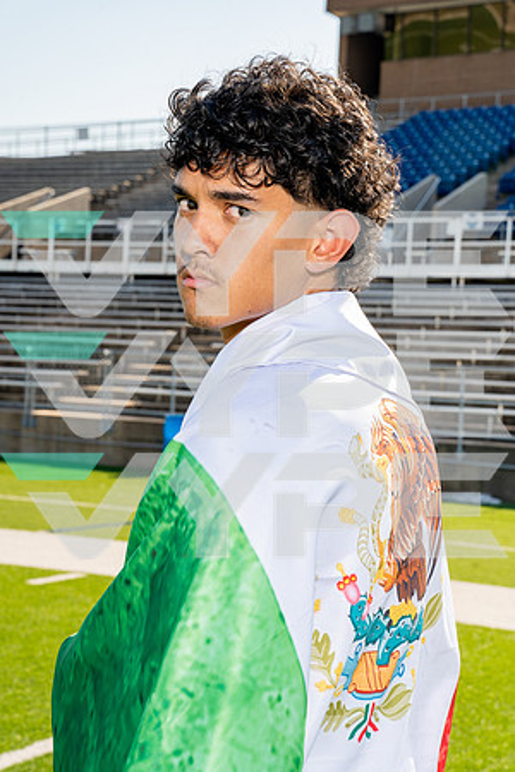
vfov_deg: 28.8
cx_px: 258
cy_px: 386
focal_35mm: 70
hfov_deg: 19.5
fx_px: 1502
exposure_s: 1/250
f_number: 10
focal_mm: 70
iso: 320
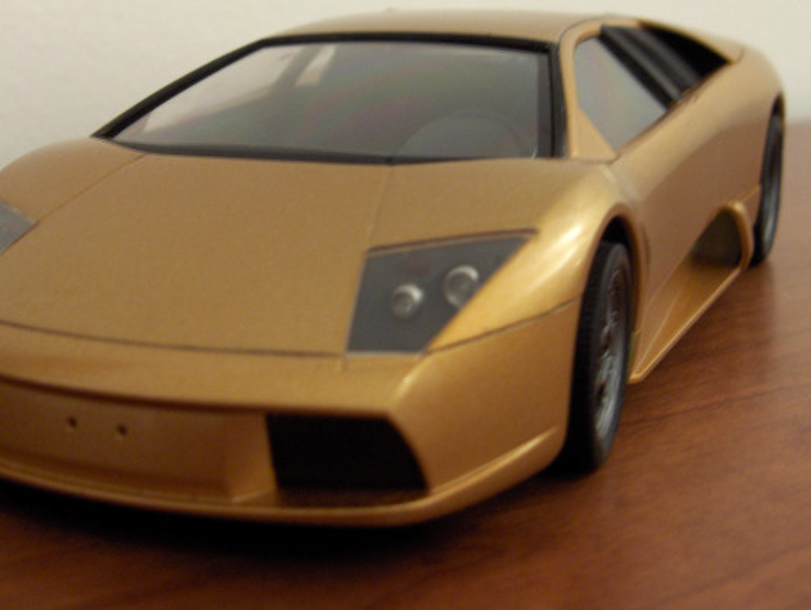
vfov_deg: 24.8
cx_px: 377
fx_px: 1384
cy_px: 238
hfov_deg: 32.7
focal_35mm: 59
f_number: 2.8
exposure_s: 1/3.02
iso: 100
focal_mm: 8
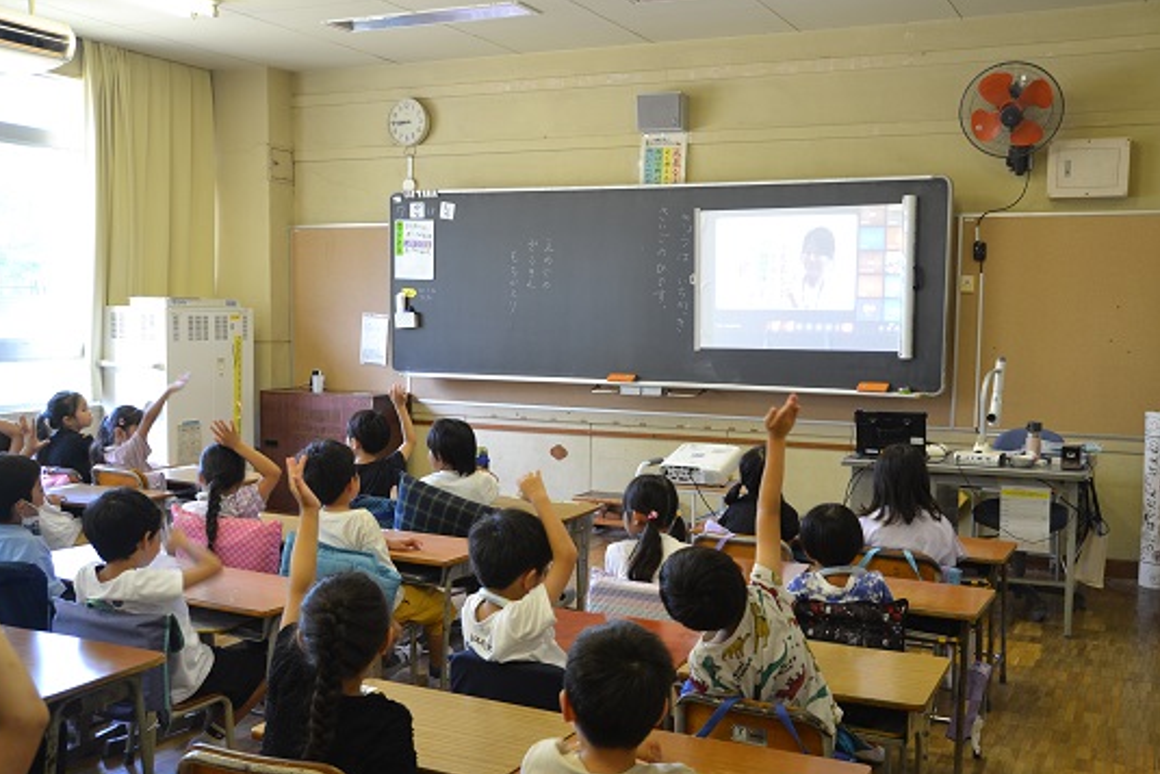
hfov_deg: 51.8
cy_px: 416
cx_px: 633
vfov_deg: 35.9
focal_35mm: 37
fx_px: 1192
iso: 400
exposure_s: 1/30
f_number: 3.5
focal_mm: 22
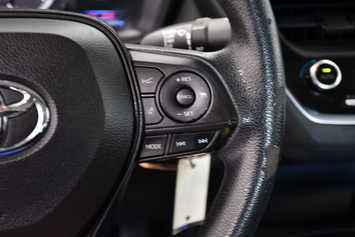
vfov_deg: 18.7
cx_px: 176
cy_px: 118
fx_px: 720
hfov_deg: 27.7
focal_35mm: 73
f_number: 4.5
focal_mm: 48
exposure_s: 1/15
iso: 400
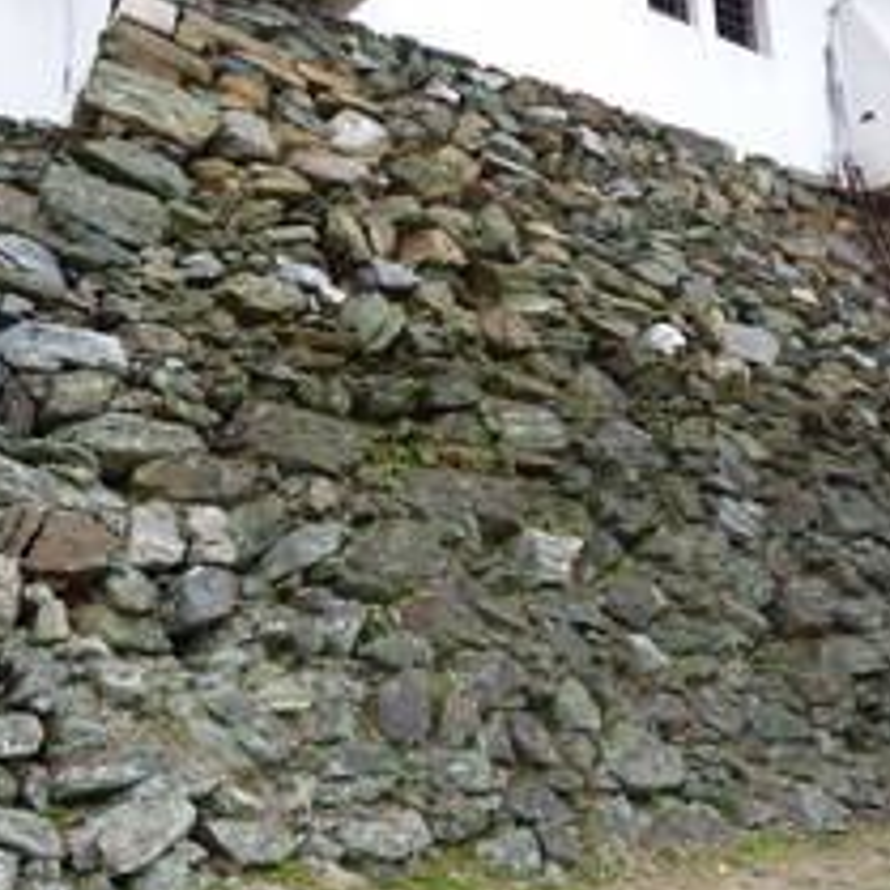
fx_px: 1076
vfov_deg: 44.9
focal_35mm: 37
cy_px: 483
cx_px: 170
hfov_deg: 42.8
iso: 80
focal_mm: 4.1
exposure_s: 1/80
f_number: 3.3
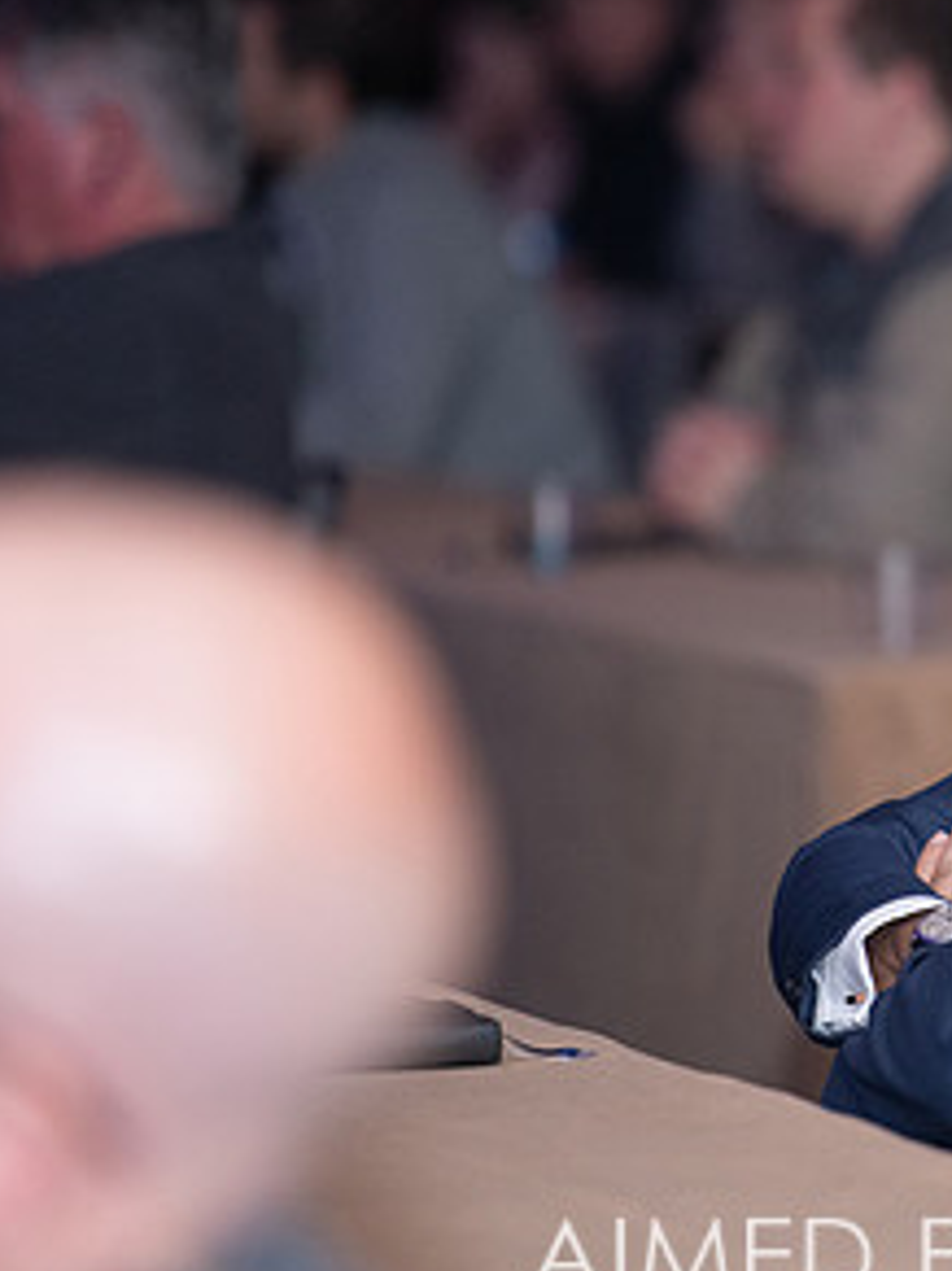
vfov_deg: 5.2
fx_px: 14091
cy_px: 496
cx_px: 1144
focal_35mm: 384
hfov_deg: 3.9
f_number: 3.2
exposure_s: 1/250
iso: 1600
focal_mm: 200
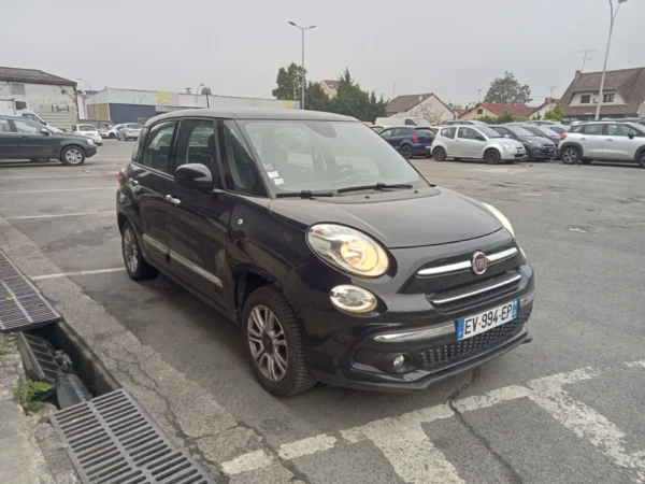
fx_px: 522
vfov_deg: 49.7
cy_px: 242
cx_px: 322
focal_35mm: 28
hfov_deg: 63.4
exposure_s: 1/155
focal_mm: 3.46
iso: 100
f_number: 2.2
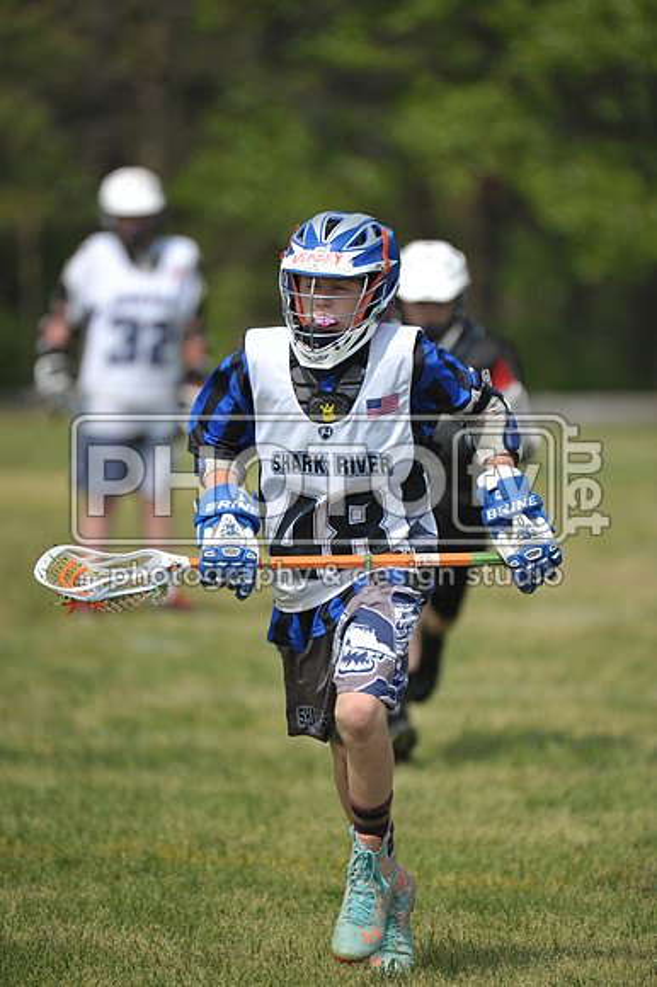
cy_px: 494
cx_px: 328
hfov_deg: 3.4
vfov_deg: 5.2
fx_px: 10962
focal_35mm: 400
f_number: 4
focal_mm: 400
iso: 640
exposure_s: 1/3200
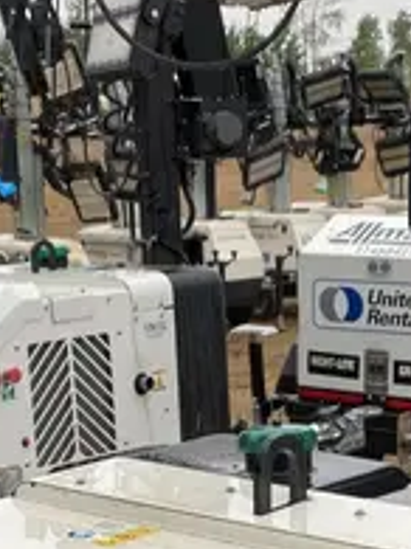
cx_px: 236
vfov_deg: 18.9
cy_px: 674
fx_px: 1553
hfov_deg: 15.1
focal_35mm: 98
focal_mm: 4.25
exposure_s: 1/418
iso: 32
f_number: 1.8
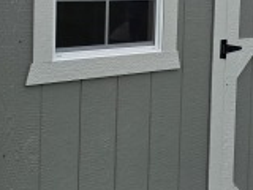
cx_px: 130
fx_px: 672
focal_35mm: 92
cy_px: 22
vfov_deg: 15.9
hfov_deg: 21.3
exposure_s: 1/5447
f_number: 1.7
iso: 80
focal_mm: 6.3
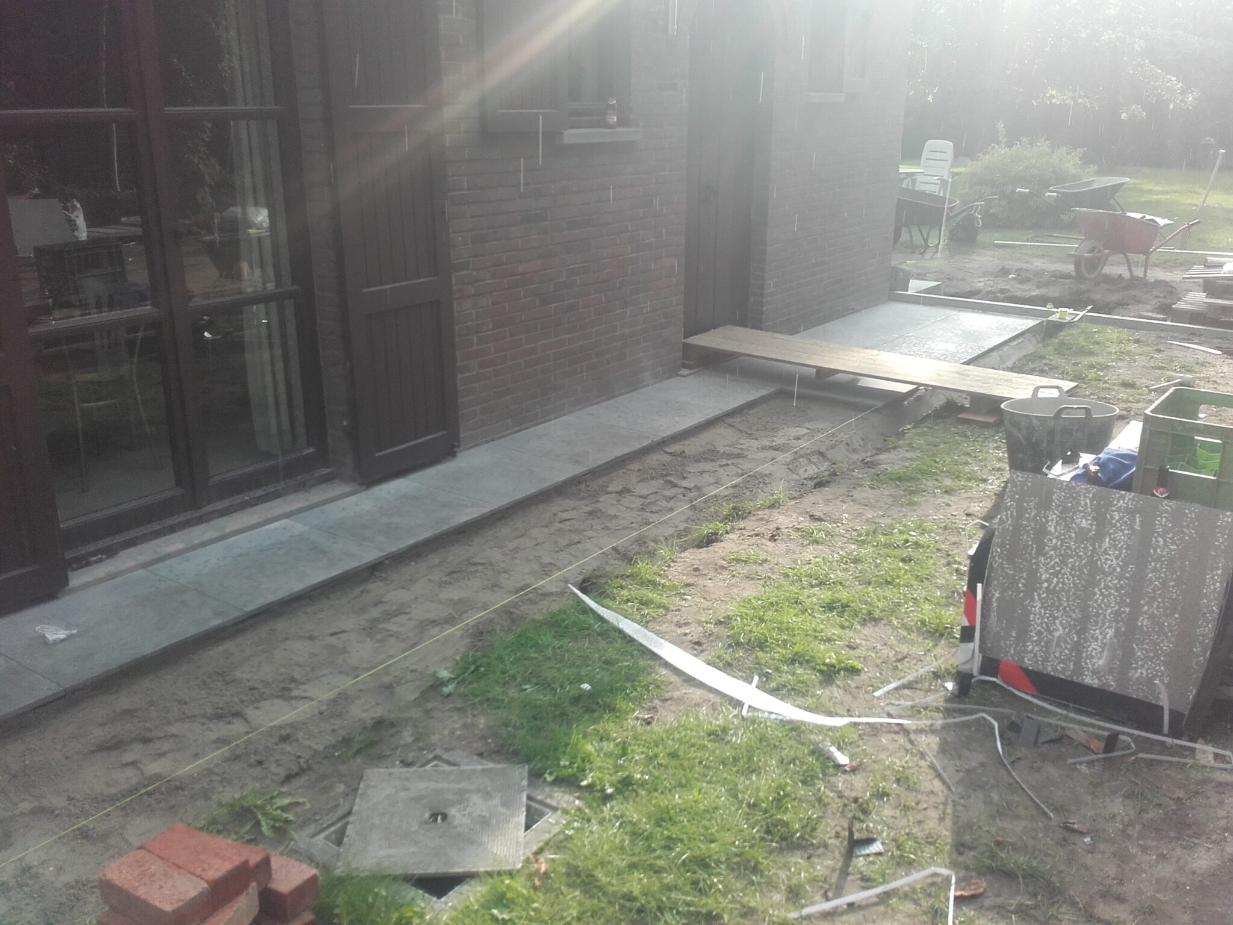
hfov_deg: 58.4
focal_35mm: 31
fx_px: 1104
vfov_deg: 45.4
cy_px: 462
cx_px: 616
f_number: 2.2
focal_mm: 3.31
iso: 50
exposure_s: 1/168
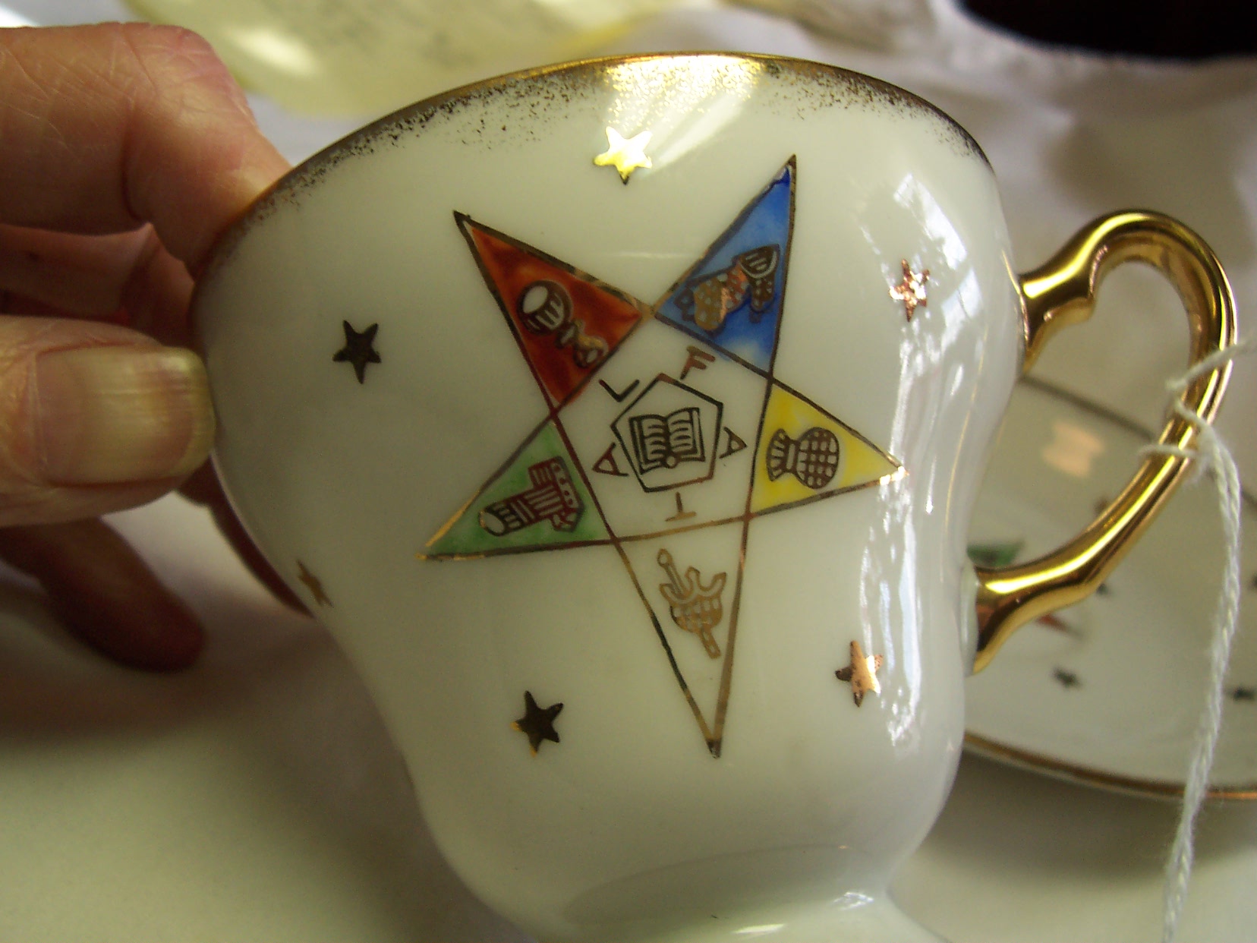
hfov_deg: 50.1
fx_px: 1344
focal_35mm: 37
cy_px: 472
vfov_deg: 38.7
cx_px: 628
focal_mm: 5.6
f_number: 2.8
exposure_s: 1/125
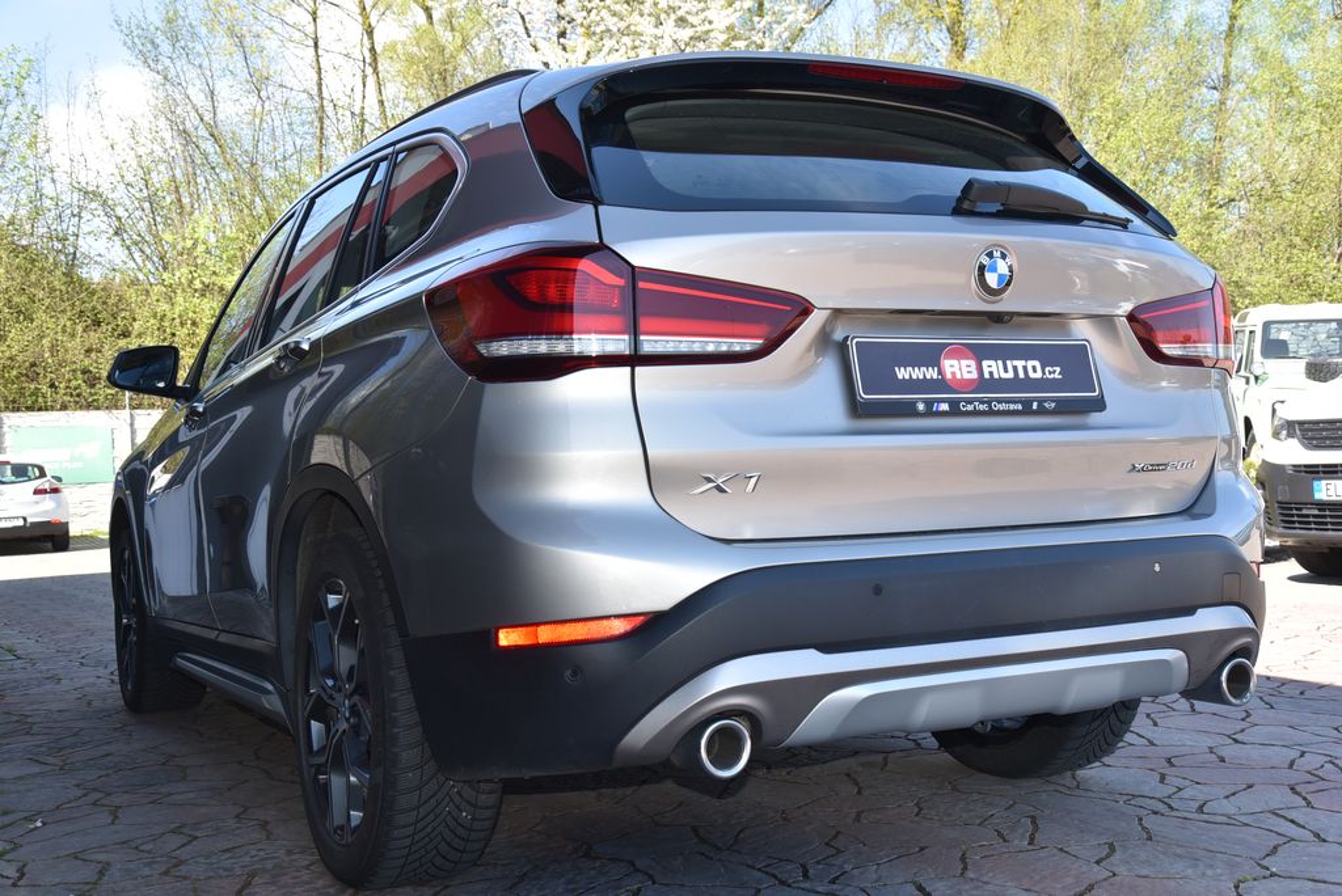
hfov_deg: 50.7
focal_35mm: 38
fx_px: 1417
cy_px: 448
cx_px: 671
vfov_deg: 35.1
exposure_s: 1/200
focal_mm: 38
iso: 500
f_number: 9
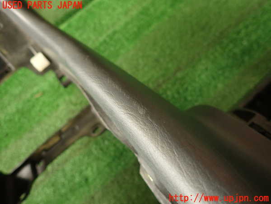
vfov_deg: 54.9
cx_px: 136
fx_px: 196
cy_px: 102
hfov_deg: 69.4
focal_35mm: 25
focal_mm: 4.5
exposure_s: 1/40
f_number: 2
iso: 200
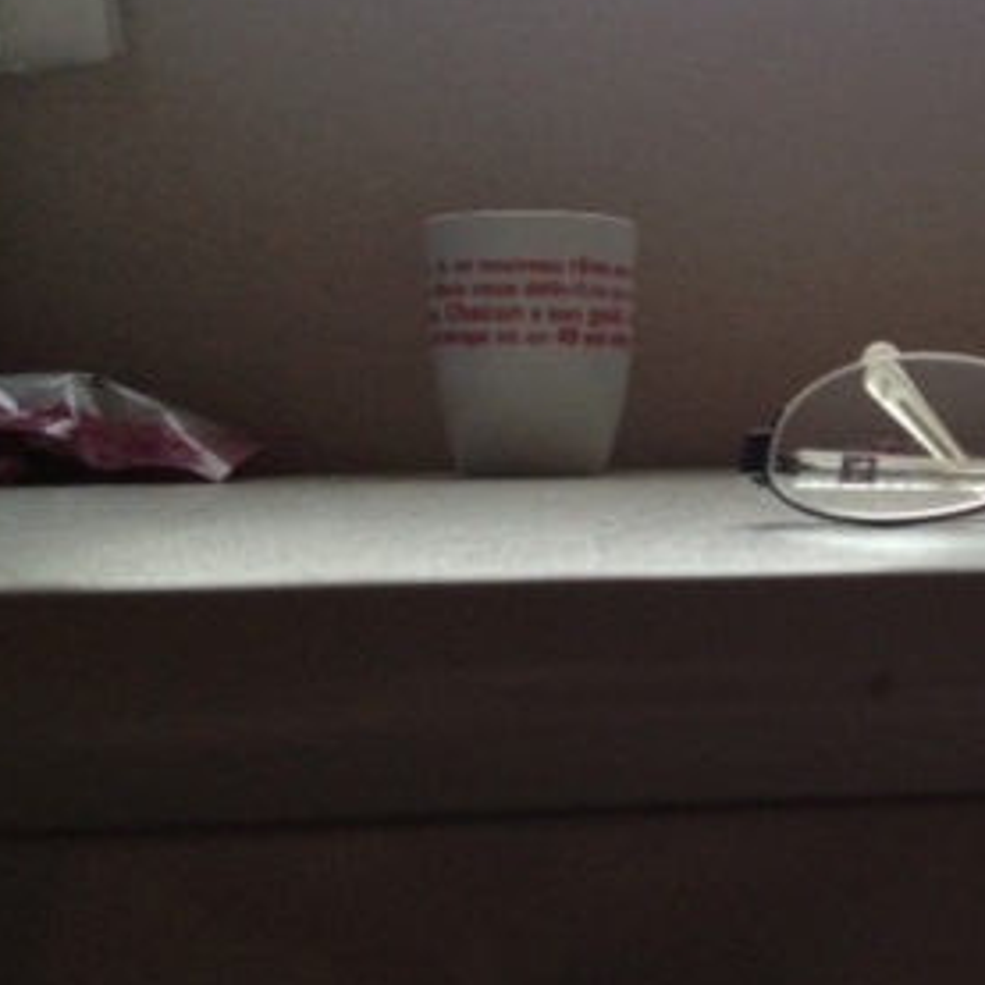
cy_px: 373
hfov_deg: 25.1
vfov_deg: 25.7
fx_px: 2157
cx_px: 857
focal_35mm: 67
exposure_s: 1/20
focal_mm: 4.28
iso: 160
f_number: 2.4
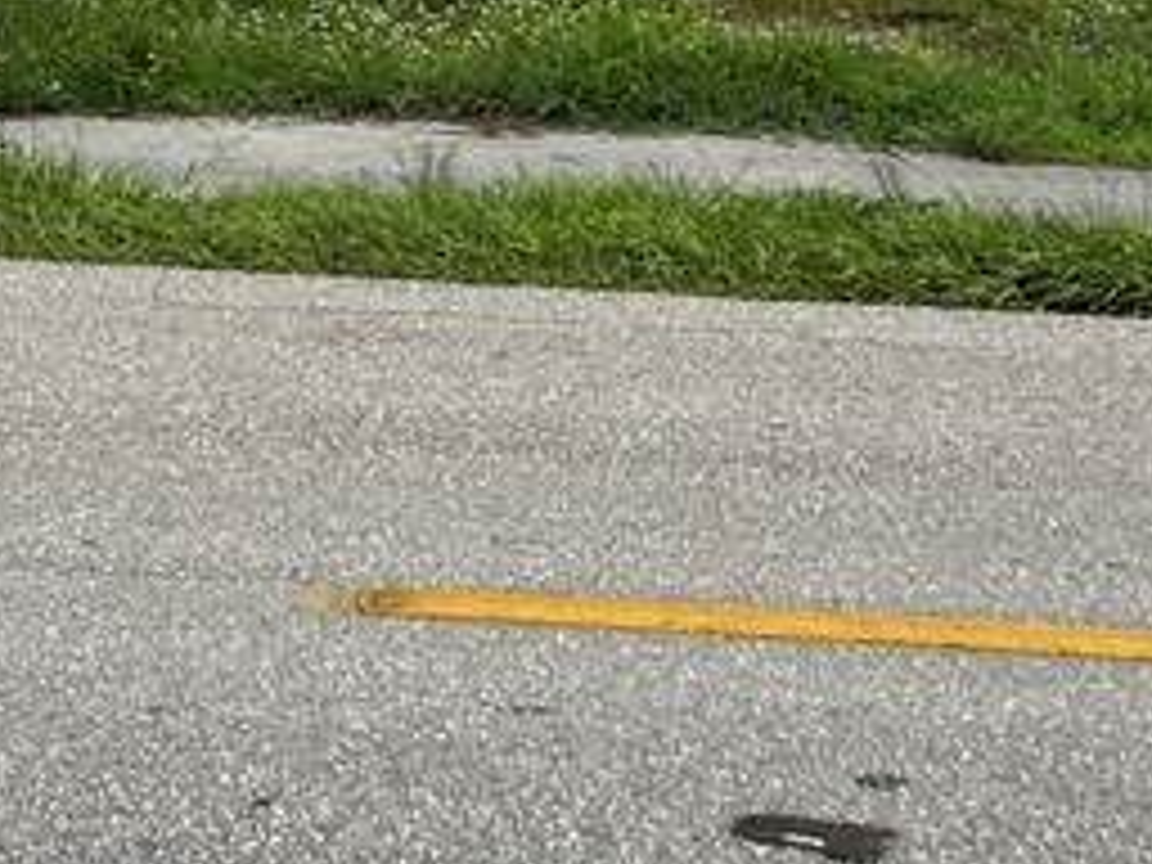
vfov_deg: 12.8
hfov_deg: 18.7
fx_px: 3461
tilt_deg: +6.8
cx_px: 184
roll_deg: -1.9
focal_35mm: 104
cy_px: -738
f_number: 1.6
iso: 50
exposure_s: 1/4310
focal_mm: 5.1
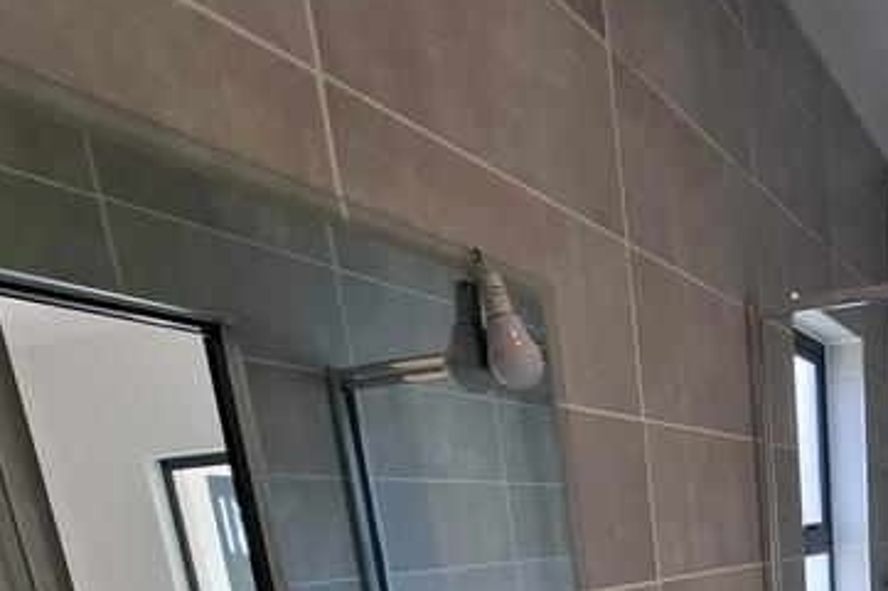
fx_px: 739
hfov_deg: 53.2
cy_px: 709
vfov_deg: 34.7
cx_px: 822
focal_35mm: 30
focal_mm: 1.74
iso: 40
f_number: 2.2
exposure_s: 1/100
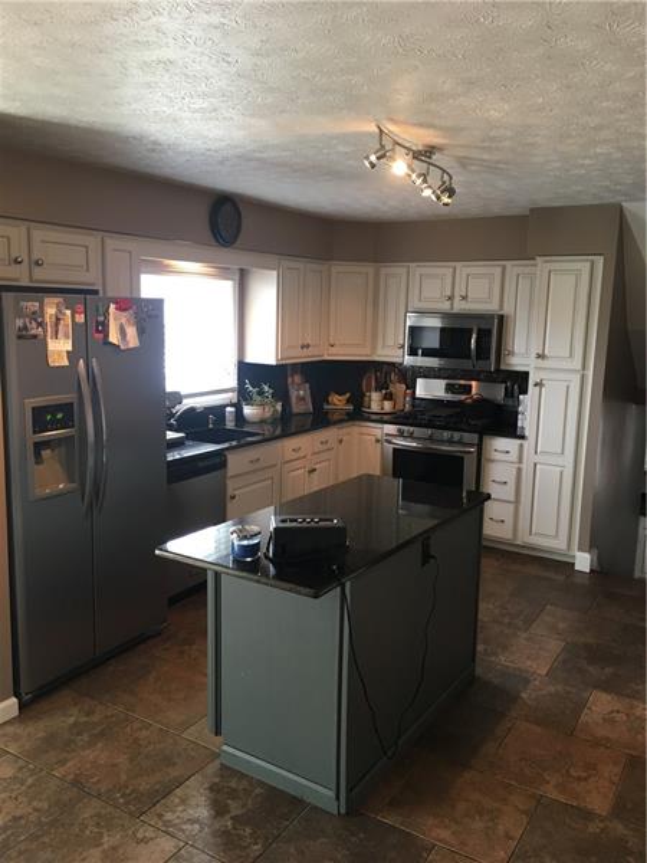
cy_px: 432
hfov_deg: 48.2
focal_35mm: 29
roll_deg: -1.3
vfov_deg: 61.7
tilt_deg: -8.8
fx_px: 723
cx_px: 324
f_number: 2.2
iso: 64
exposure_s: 1/30
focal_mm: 4.15
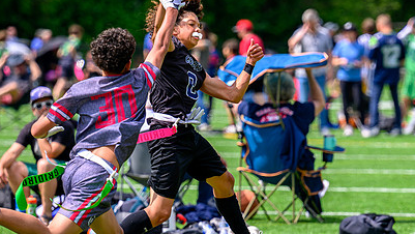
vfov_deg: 3.4
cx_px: 216
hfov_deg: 6.1
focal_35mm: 354
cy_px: 123
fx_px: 3897
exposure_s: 1/800
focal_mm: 170
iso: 64
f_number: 3.2
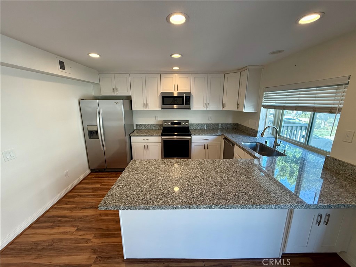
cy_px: 134
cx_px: 178
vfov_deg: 85.7
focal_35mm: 14
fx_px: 144
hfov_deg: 102.1
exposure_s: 1/120
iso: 250
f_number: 2.2
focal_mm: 2.22
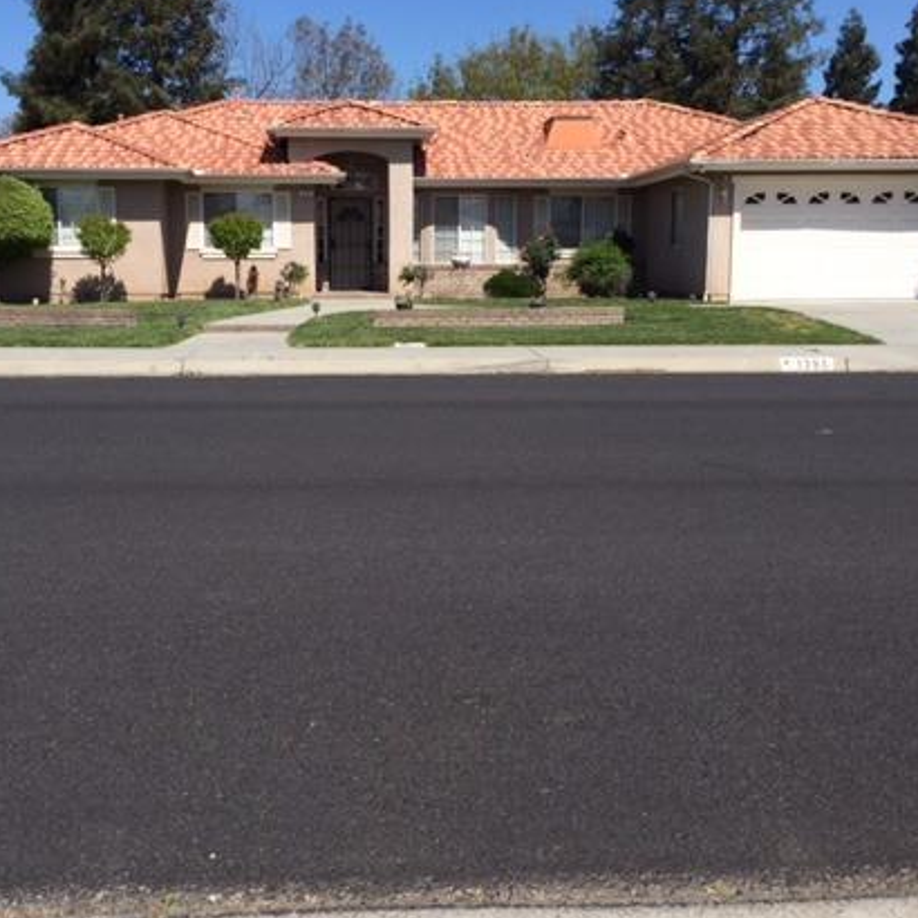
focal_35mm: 40
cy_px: 437
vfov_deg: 41.8
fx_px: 1200
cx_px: 403
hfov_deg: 41.8
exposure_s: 1/2198
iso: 32
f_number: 2.2
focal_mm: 4.15
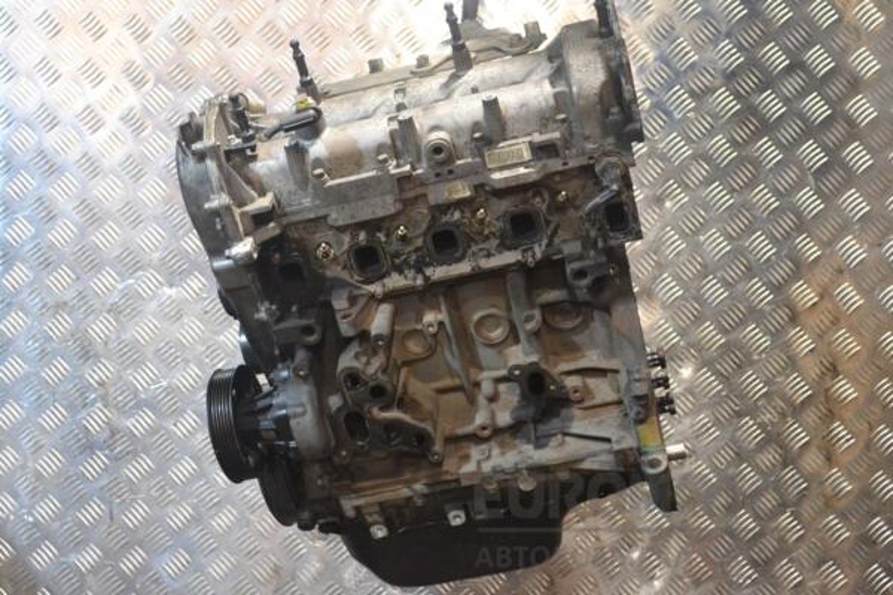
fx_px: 1191
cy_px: 298
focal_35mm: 48
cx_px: 446
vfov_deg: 28.1
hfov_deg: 41.1
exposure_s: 1/80
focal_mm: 32
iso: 3200
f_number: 4.8
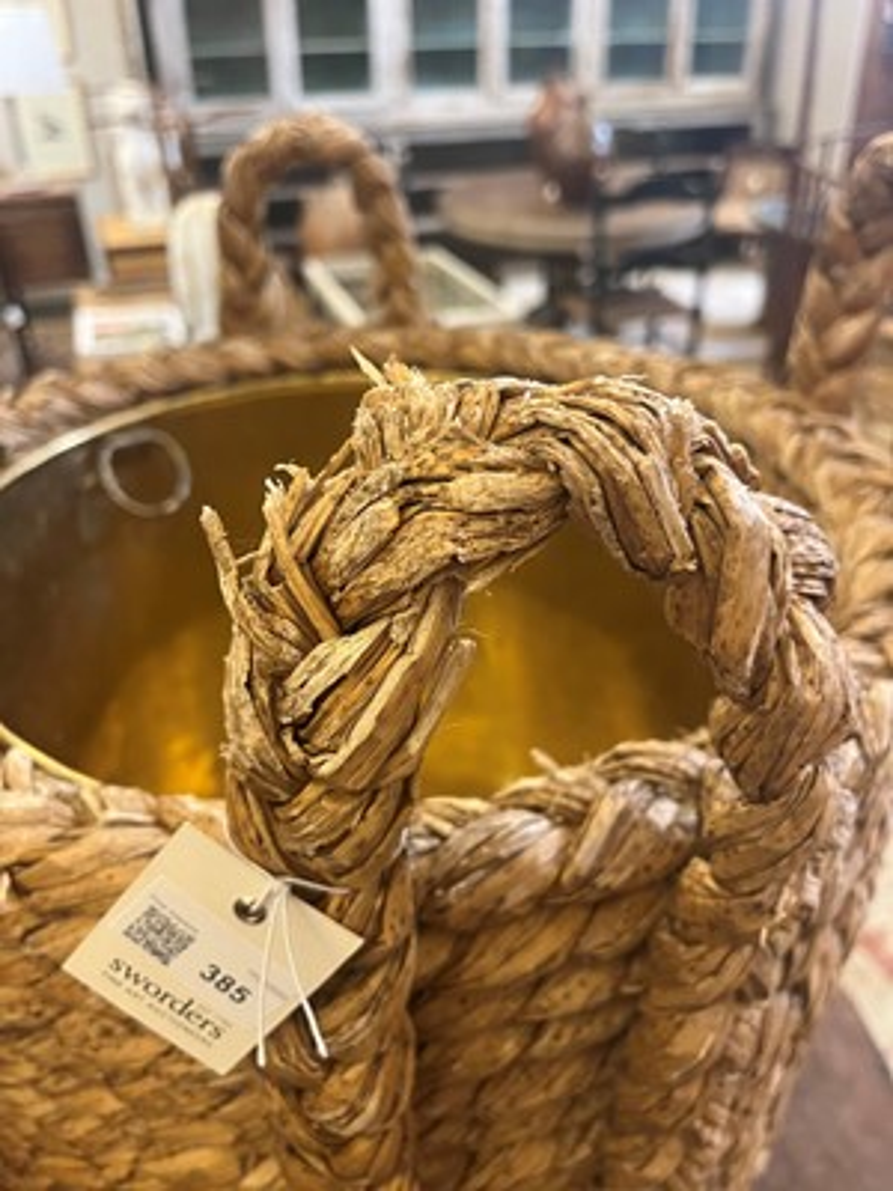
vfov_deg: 67.3
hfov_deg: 53.1
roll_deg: +1.5
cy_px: 596
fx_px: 894
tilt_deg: -32.0
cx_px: 446
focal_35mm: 26
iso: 320
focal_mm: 5.1
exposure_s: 1/50
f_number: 1.6
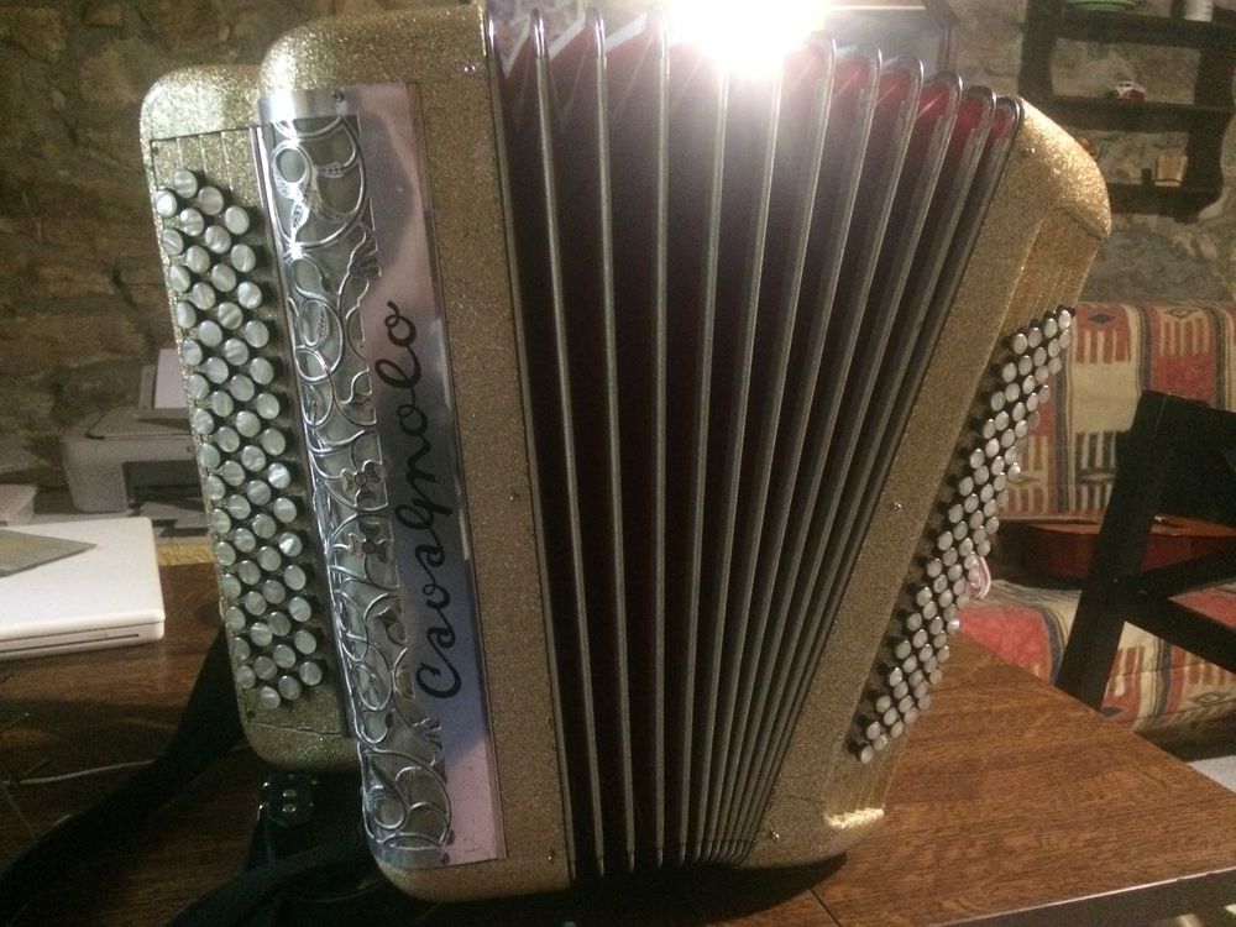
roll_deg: -0.7
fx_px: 1035
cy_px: 464
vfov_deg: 48.2
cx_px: 618
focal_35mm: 29
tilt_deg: -14.5
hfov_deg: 61.7
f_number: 2.2
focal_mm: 4.15
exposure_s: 1/17
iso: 500
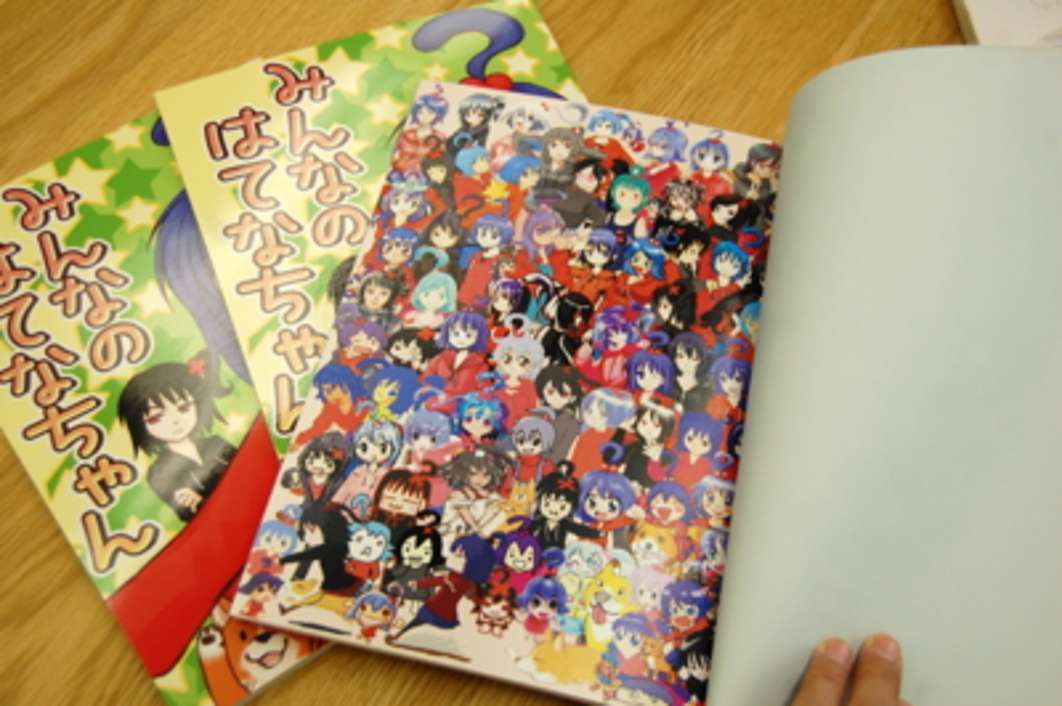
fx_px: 1415
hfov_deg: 41.1
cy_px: 353
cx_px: 531
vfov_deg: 28.0
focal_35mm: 48
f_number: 5
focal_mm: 32
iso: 400
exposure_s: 1/100
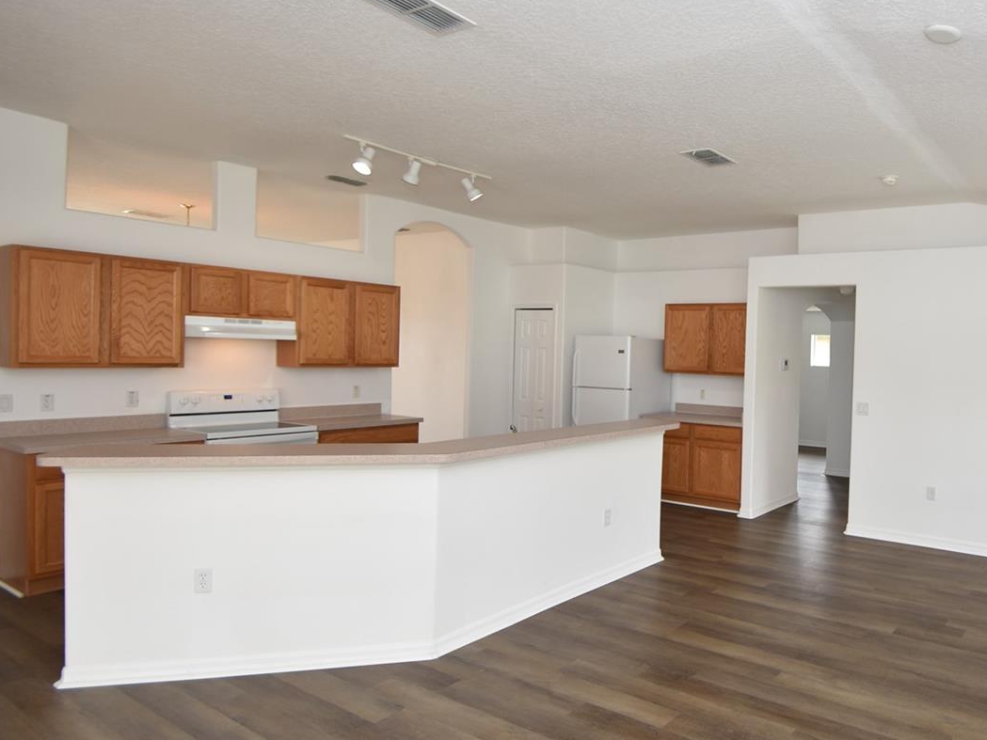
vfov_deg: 61.1
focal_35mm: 22
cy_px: 391
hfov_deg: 71.1
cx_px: 741
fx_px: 627
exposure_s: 1/60
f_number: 4
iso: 200
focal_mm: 10
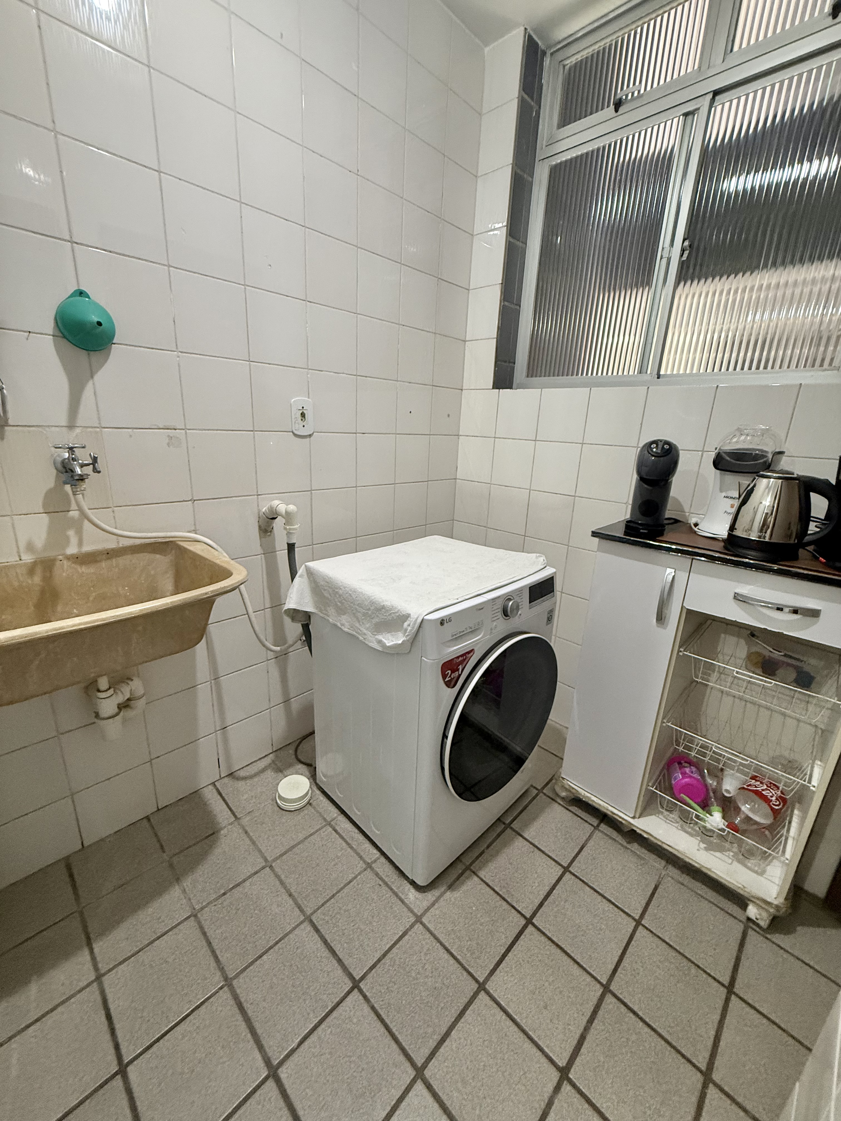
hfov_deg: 85.7
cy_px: 560
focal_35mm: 14
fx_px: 454
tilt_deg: -16.7
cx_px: 420
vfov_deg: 102.1
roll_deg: -2.3
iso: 400
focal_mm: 2.22
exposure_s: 1/60
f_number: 2.2
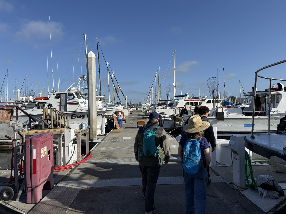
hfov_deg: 71.6
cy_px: 107
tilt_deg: -5.9
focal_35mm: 24
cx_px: 143
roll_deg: +2.5
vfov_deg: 56.8
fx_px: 198
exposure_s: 1/6173
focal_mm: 6.76
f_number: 1.78
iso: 80
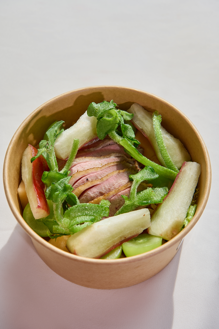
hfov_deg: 19.4
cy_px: 164
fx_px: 640
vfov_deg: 28.9
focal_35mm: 70
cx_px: 110
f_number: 10
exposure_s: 1/125
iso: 160
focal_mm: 70
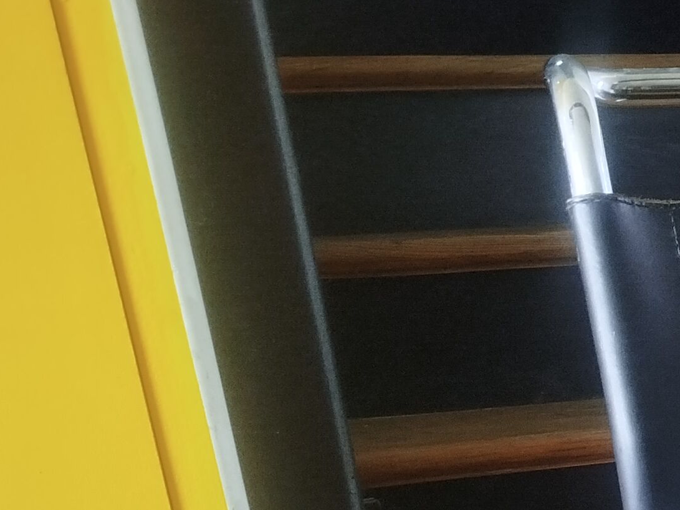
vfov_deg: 14.9
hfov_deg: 19.0
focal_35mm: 88
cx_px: 1073
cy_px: 870
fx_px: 1728
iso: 160
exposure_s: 1/33
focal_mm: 5.31
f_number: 1.7
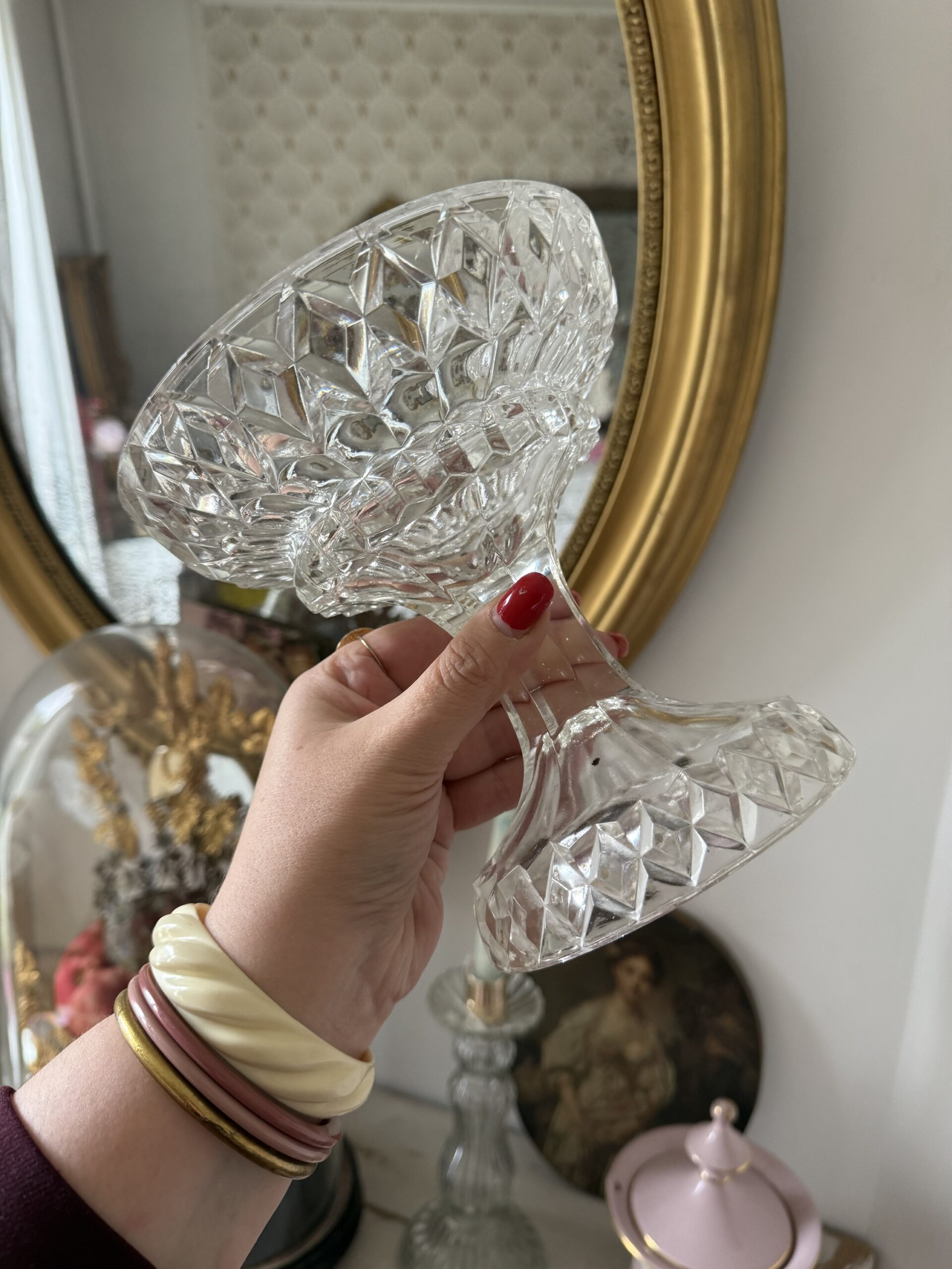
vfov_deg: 71.6
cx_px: 476
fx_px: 880
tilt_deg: -12.8
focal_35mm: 24
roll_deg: -3.5
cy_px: 634
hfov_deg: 56.8
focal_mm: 6.76
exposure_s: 1/106
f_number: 1.78
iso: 200
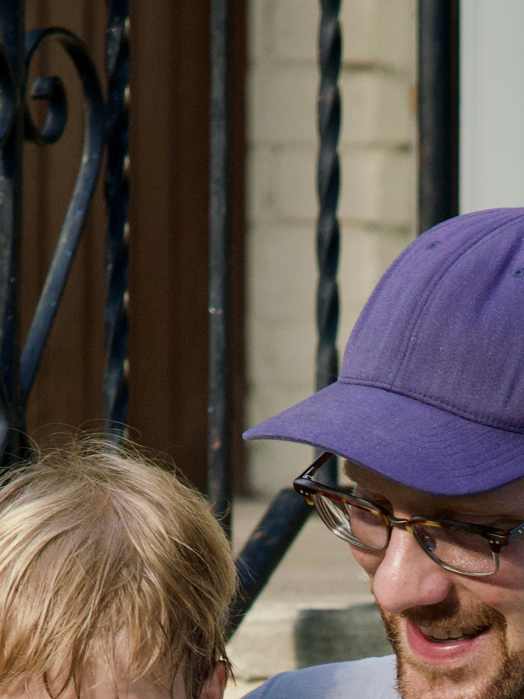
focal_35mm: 389
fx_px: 7851
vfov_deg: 5.0
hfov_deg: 3.8
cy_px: 1226
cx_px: 282
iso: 400
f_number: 4
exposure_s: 1/250
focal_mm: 105
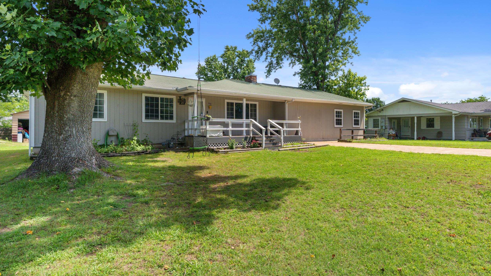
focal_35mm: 20
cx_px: 245
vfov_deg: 54.8
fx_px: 265
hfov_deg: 85.6
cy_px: 121
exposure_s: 1/320
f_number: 9
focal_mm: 12.9
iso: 200
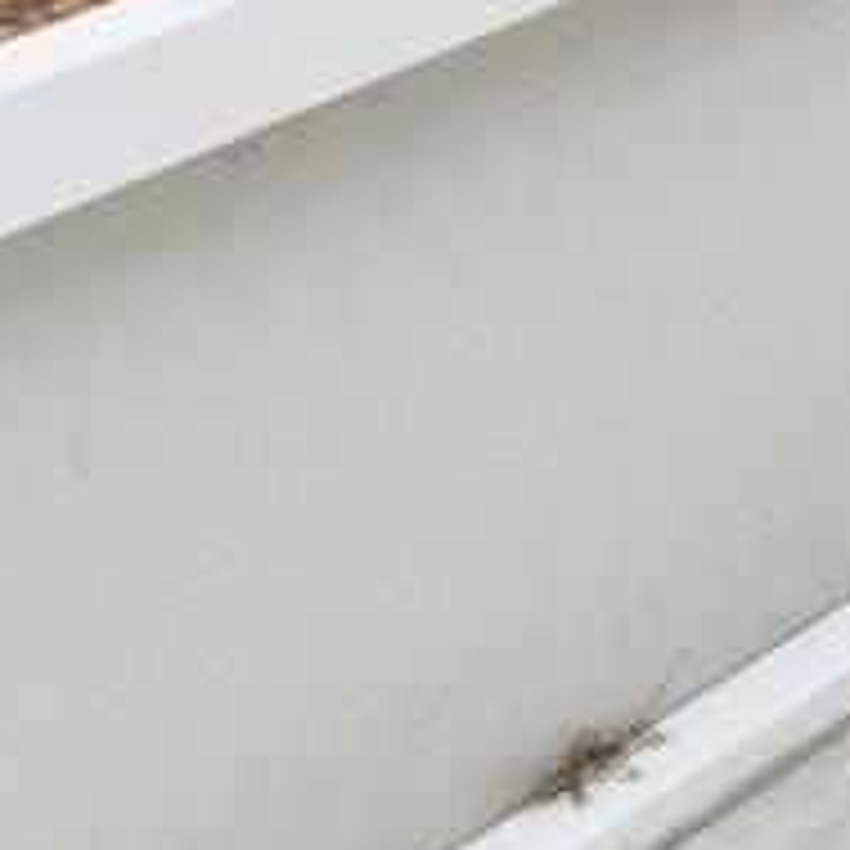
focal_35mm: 138
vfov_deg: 10.1
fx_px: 3834
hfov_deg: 6.3
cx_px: 4299
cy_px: -1500
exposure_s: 1/60
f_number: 8
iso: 400
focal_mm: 10
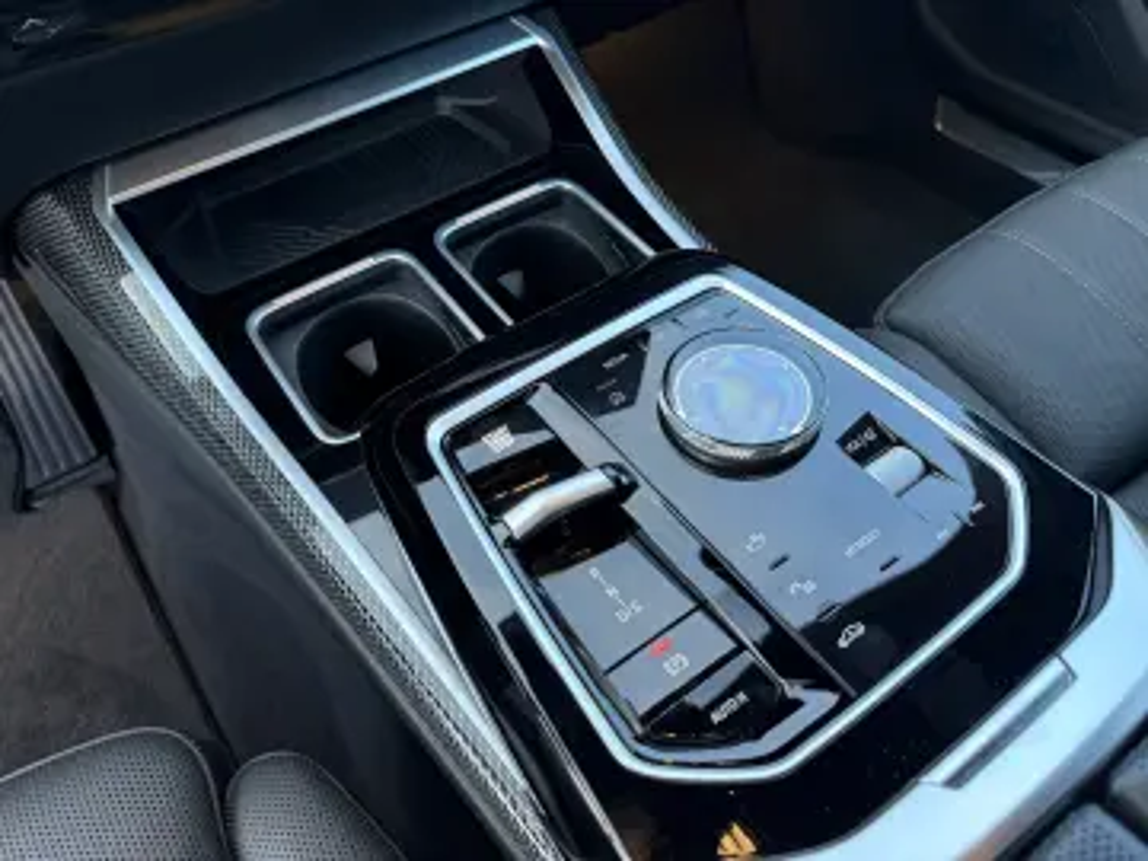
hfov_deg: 71.6
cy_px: 430
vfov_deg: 56.8
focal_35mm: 24
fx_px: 796
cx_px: 574
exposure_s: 1/50
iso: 500
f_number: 1.78
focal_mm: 6.76
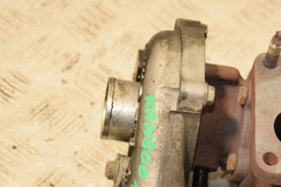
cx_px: 192
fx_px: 1217
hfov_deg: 13.2
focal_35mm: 156
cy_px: 155
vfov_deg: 8.8
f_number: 5.3
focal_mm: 62
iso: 800
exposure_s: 1/160
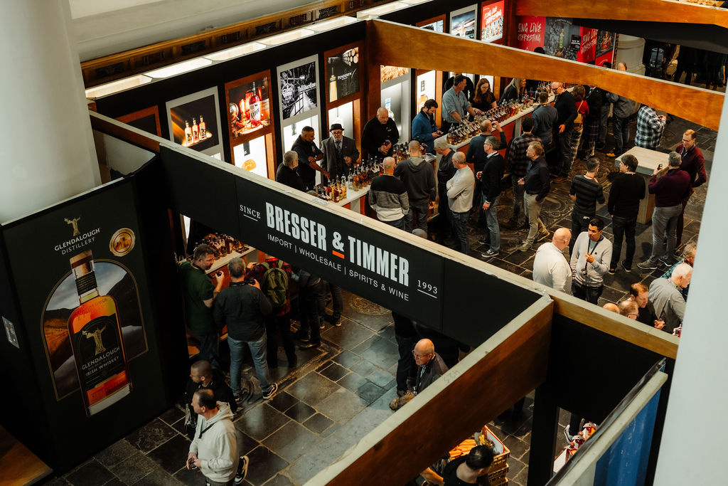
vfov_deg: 30.7
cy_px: 229
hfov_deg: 44.7
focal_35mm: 44
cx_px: 397
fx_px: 885
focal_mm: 35
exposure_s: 1/100
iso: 1000
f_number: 3.2
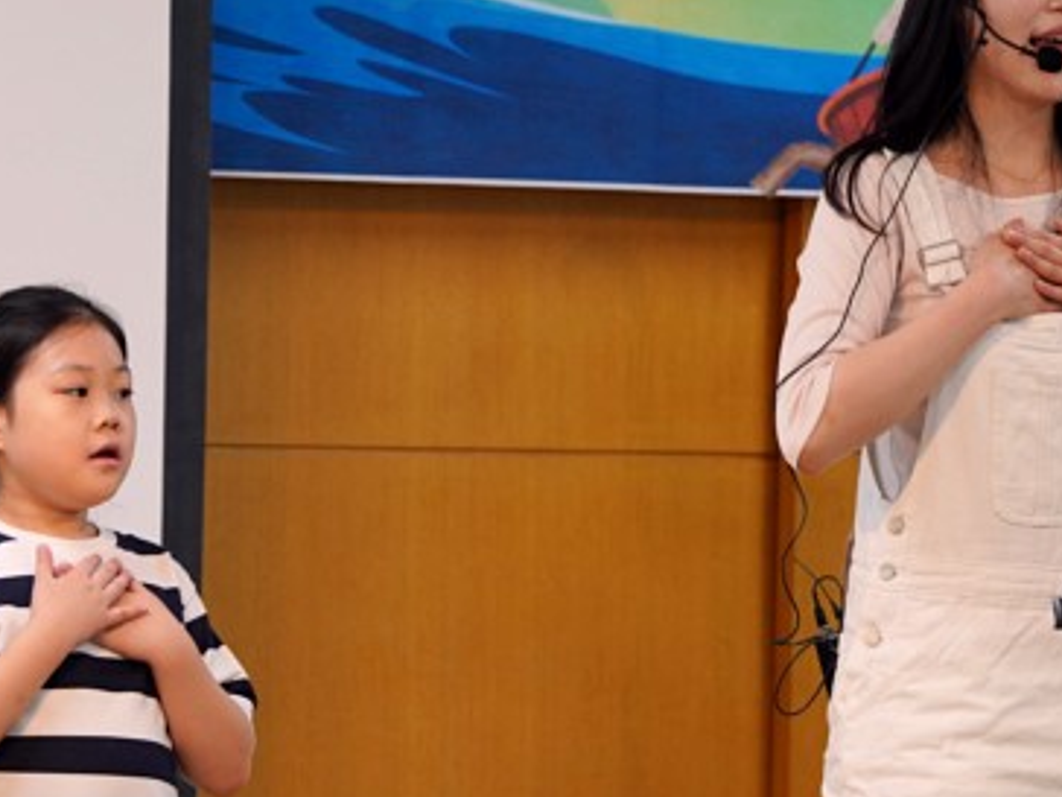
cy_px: 307
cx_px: 572
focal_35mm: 380
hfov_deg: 5.2
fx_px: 11658
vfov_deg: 3.9
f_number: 4
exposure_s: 1/200
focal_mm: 160
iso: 1000
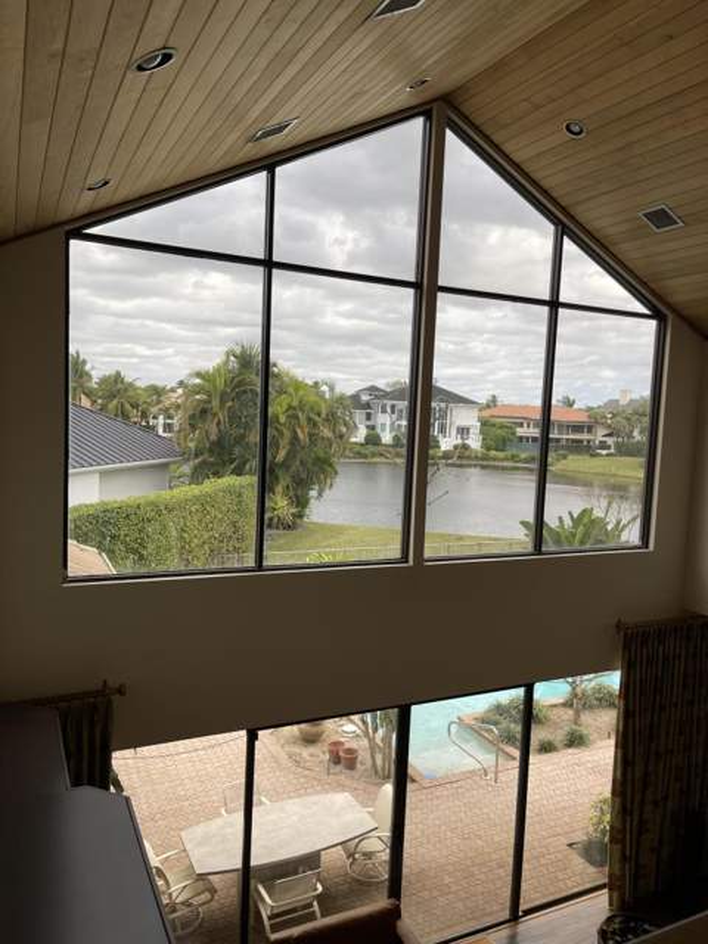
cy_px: 472
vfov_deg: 67.3
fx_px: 709
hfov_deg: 53.1
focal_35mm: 26
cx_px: 354
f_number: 1.6
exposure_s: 1/653
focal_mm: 5.1
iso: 32
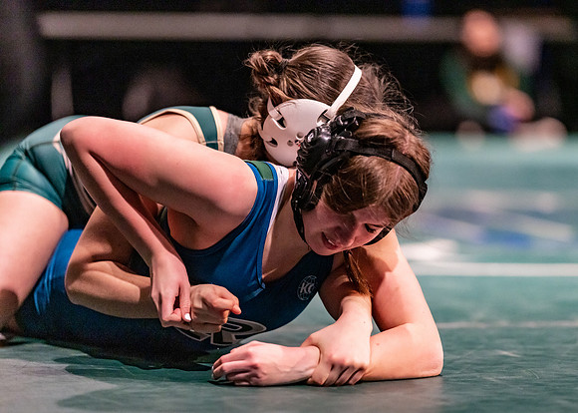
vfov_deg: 9.5
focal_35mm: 151
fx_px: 2485
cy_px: 221
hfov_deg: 13.3
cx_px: 331
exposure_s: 1/1000
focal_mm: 135
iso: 2500
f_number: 1.8
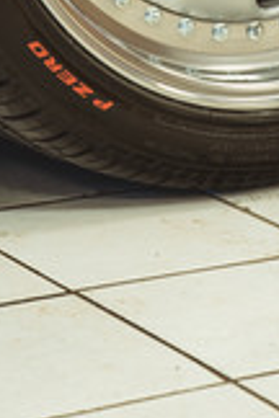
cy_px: -323
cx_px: 275
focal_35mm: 217
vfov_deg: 9.1
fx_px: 2522
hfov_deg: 6.3
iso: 100
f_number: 4.5
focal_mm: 44
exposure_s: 1/4
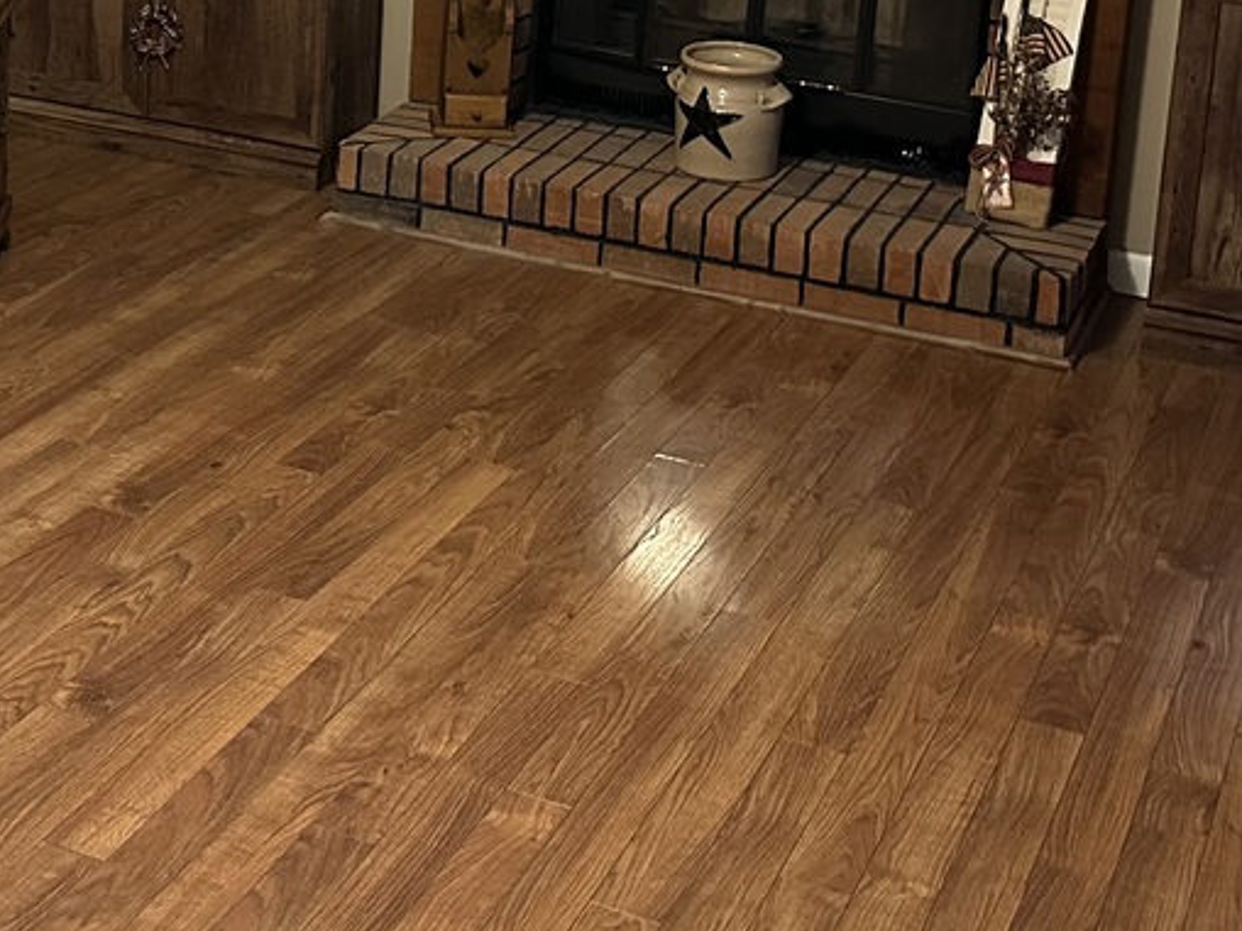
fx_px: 2440
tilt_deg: -11.3
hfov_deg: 27.9
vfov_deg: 20.6
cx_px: 227
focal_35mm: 68
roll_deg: -2.3
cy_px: -90
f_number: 1.78
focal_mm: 6.86
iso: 800
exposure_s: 1/40
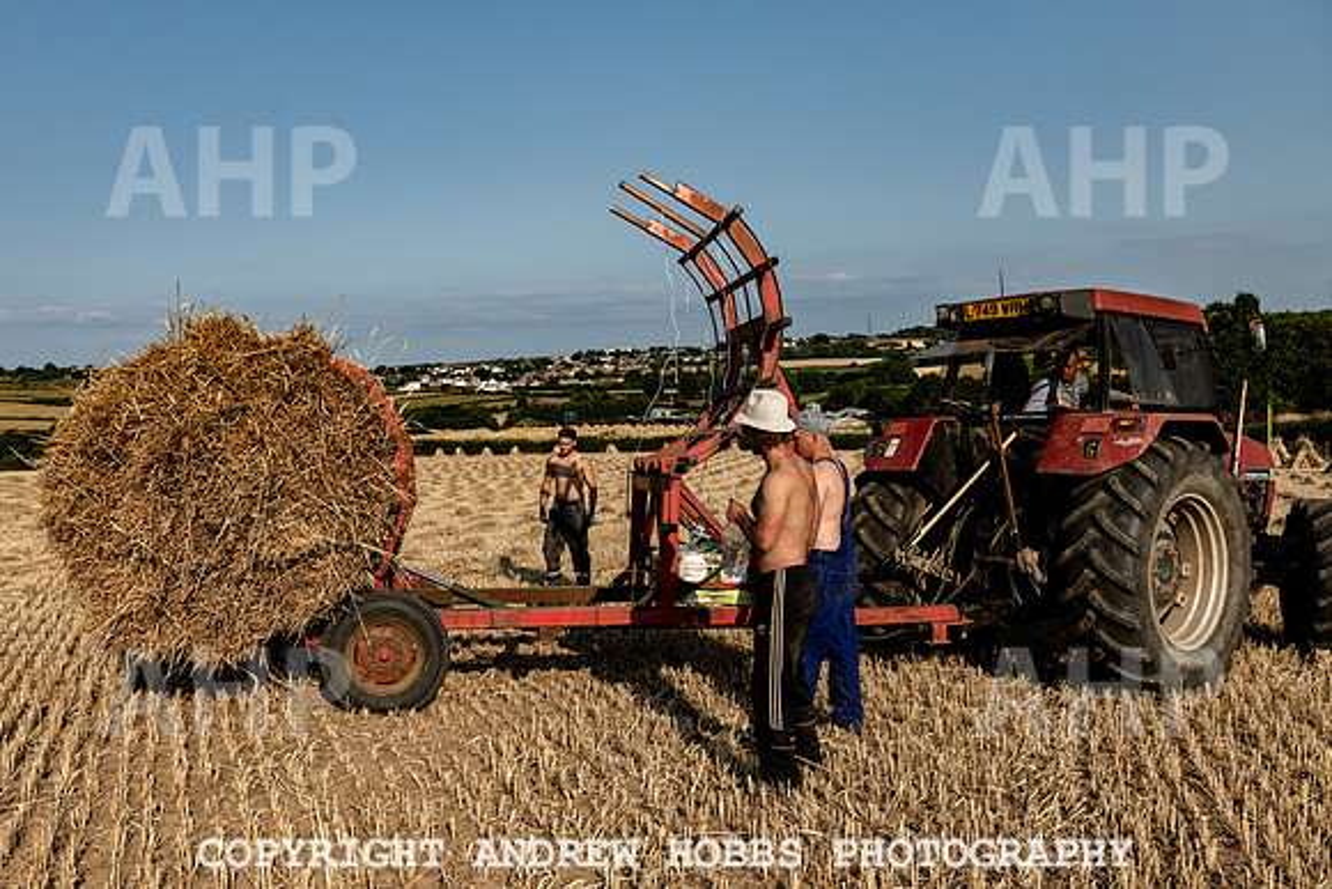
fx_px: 1307
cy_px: 447
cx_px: 597
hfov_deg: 53.9
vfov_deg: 37.5
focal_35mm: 35
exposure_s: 1/1600
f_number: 5.6
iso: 64
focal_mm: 32
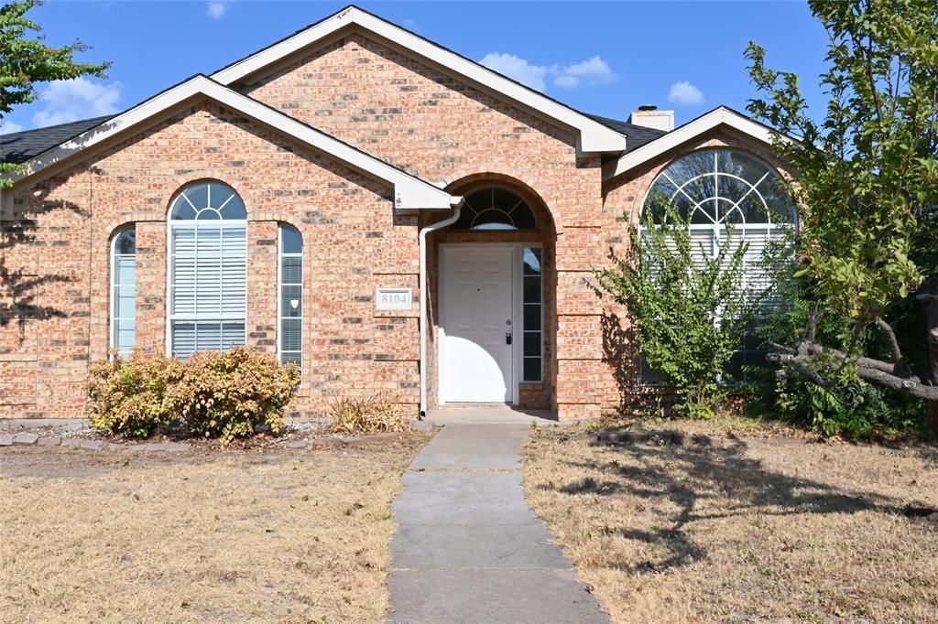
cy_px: 312
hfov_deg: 49.6
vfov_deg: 34.2
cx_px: 469
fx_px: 1016
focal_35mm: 39
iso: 140
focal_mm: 26
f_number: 20
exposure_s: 1/80
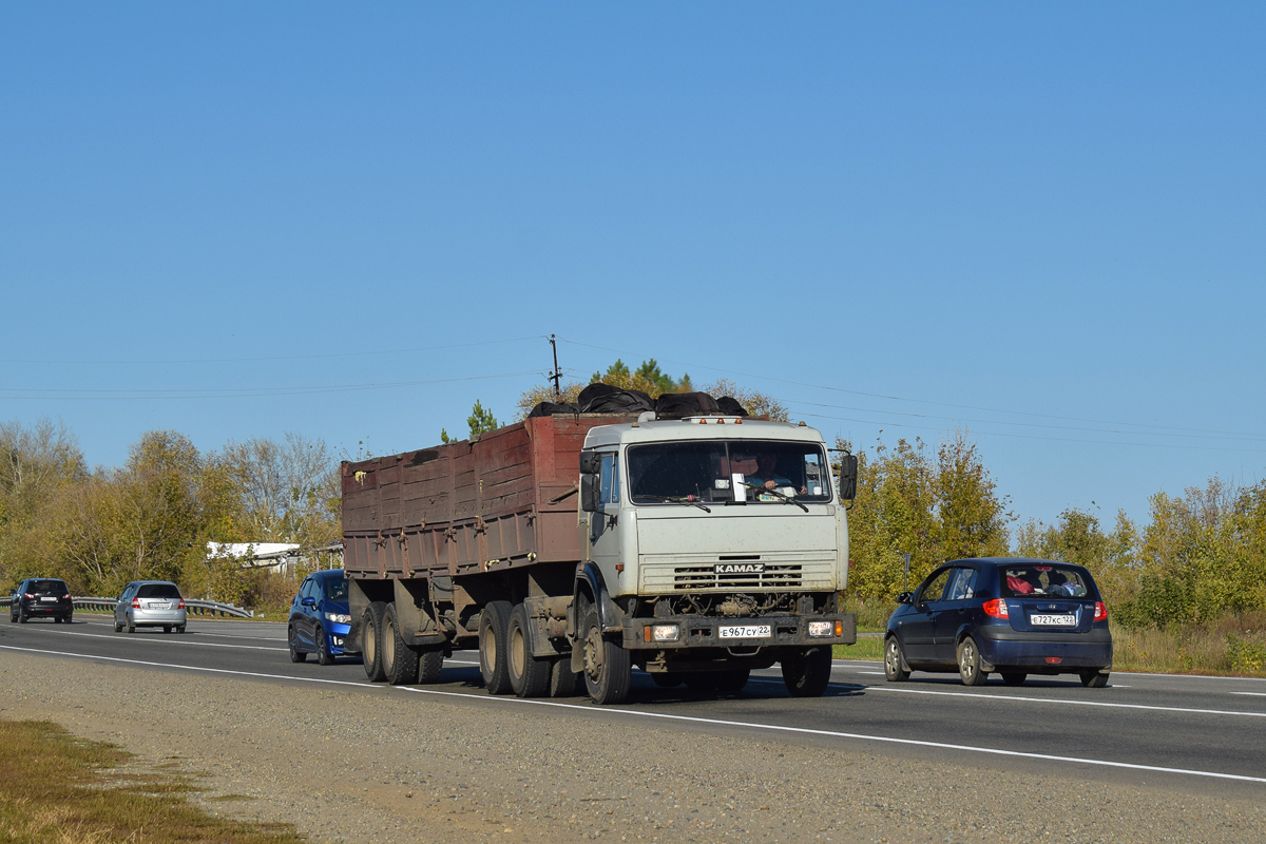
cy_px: 422
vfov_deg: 16.6
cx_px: 633
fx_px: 2901
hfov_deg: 24.6
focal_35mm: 82
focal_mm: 55
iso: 200
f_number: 7.1
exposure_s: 1/1250
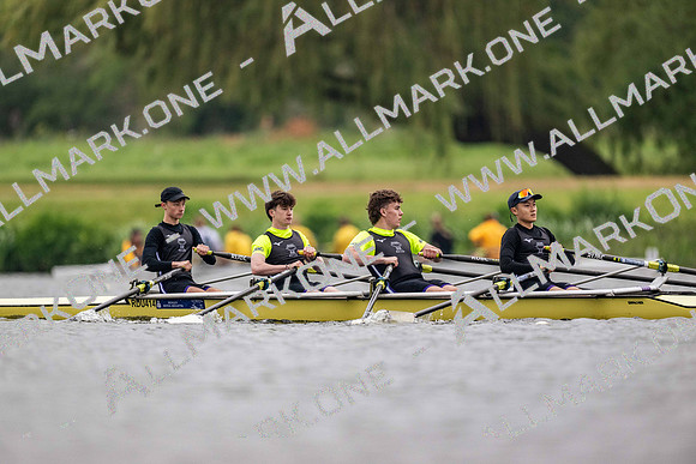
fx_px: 11602
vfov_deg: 2.3
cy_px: 232
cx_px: 348
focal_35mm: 600
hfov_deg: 3.4
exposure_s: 1/2000
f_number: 4
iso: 1800
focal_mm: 600
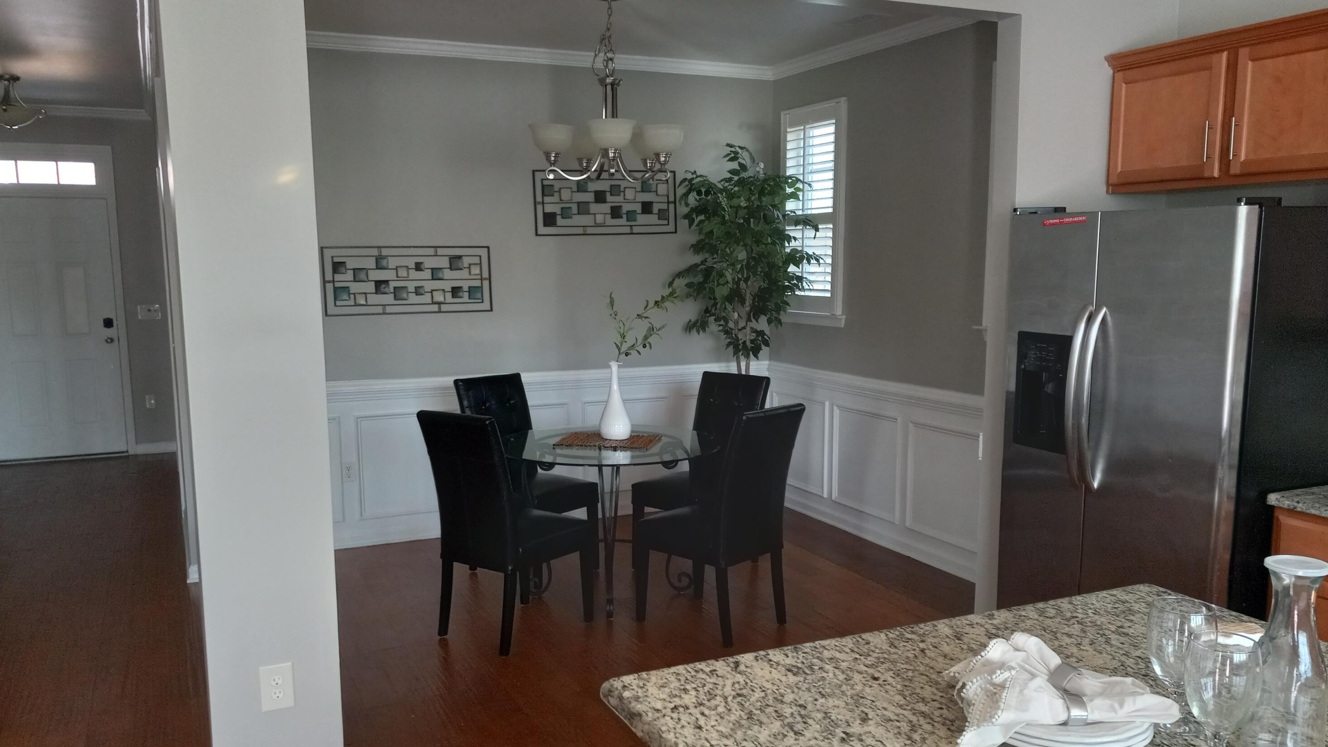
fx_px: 1056
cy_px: 412
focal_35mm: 30
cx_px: 667
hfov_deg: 64.3
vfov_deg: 38.9
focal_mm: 3.94
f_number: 1.8
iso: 125
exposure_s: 1/60
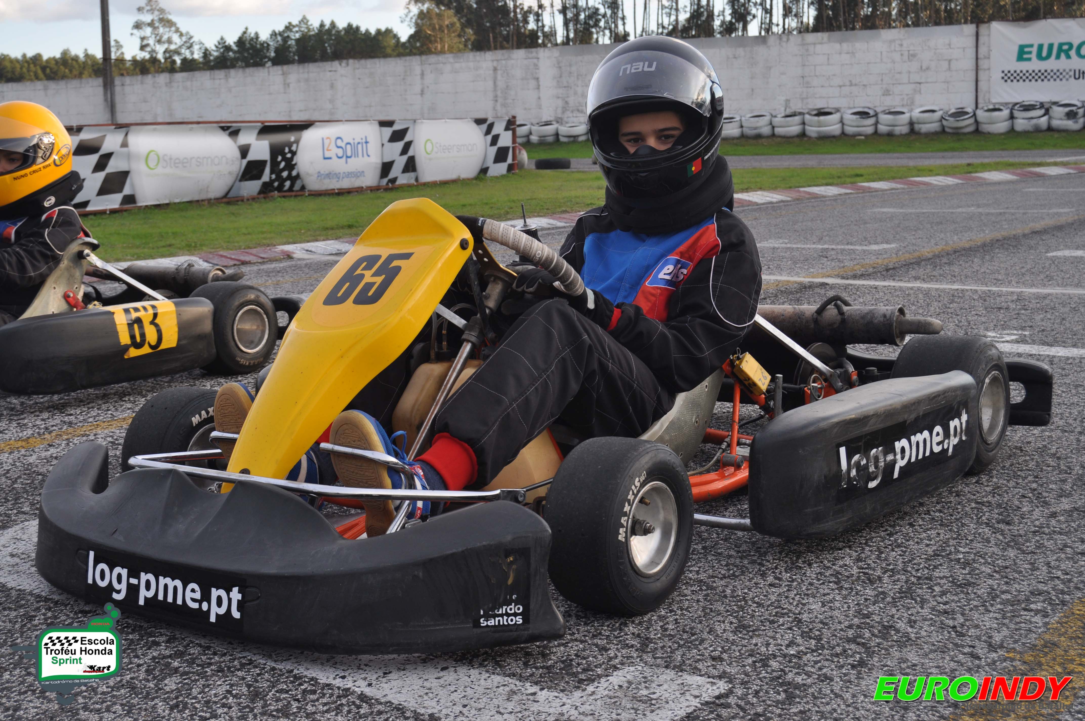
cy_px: 360
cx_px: 542
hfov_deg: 41.2
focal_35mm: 48
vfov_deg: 28.0
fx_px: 1445
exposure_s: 1/200
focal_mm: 32
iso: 200
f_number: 7.1
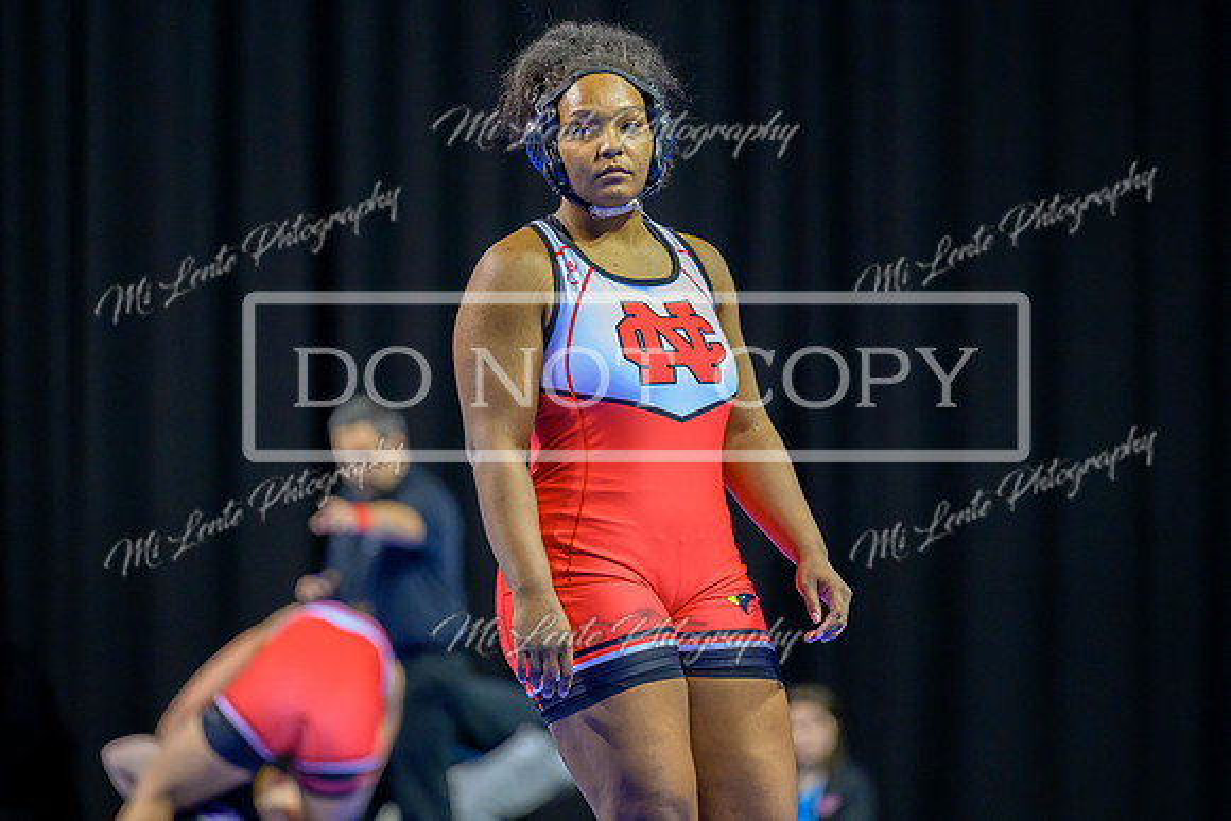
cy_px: 288
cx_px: 549
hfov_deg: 7.9
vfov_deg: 5.3
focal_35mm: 260
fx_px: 8877
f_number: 2.8
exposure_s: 1/800
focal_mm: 200
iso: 4000
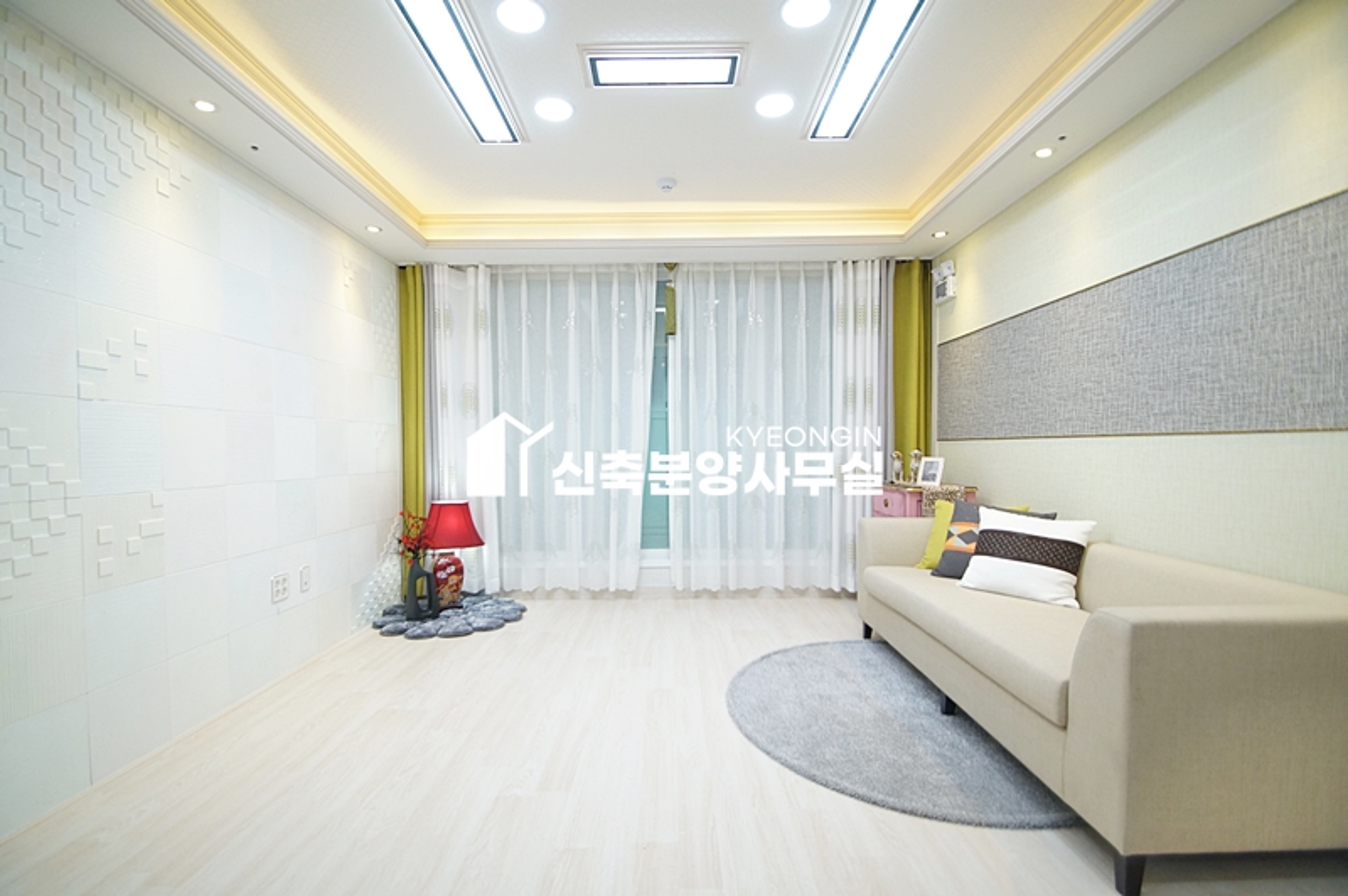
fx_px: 561
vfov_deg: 77.2
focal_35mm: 15
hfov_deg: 100.4
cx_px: 674
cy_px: 448
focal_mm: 10
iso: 800
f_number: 3.5
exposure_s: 1/160
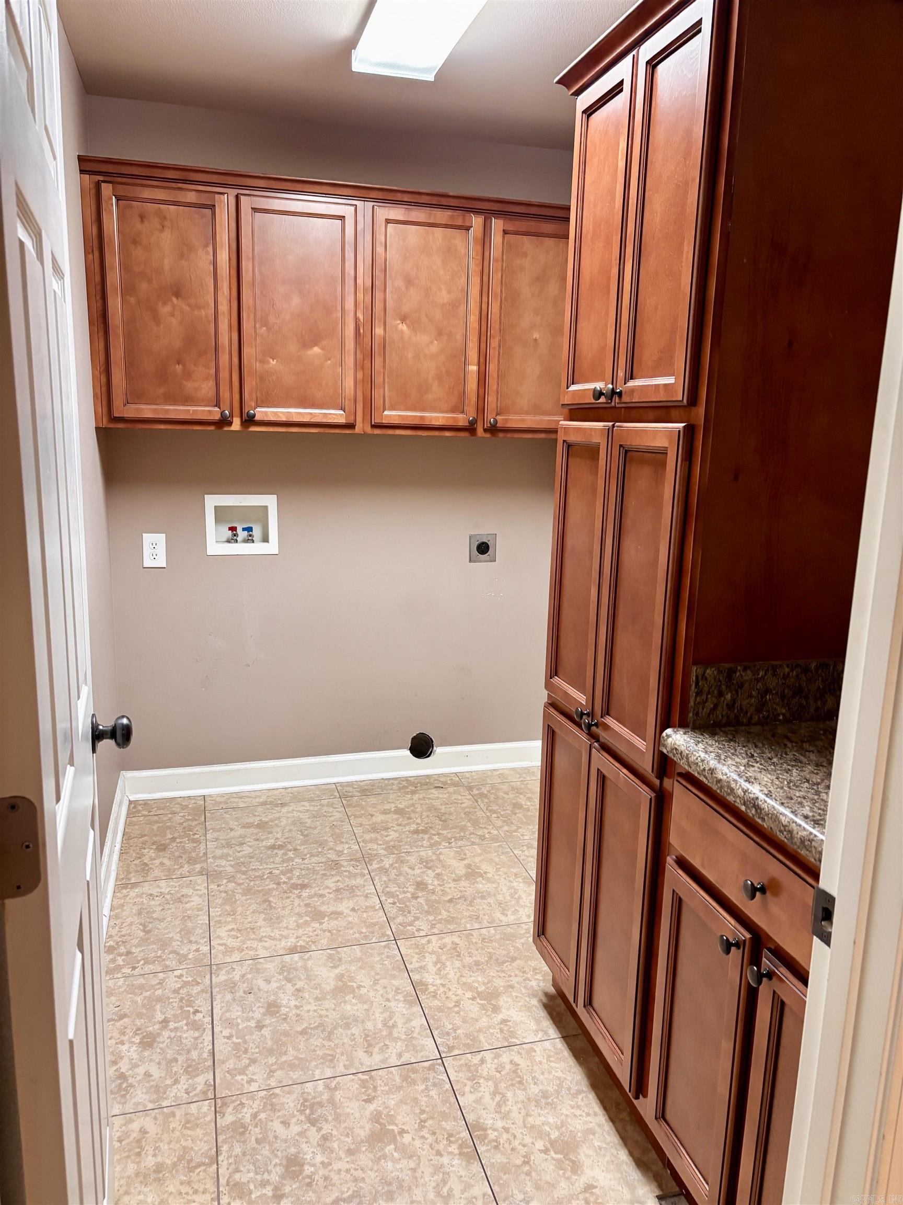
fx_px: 904
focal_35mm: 26
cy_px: 602
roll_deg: -2.6
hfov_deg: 53.1
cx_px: 452
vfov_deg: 67.3
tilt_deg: -10.7
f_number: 1.6
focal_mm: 5.96
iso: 250
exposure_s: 1/60
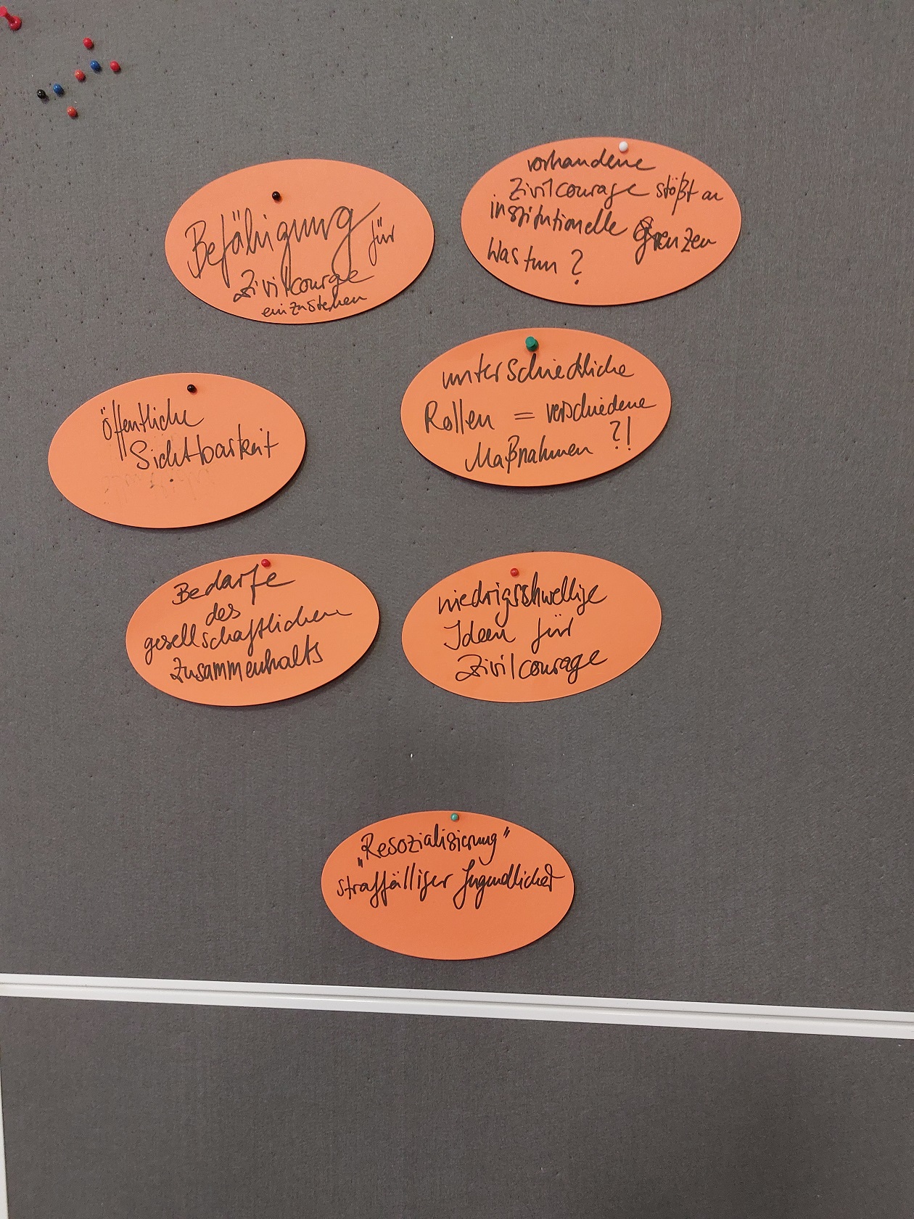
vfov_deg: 69.4
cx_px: 457
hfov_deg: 54.9
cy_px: 610
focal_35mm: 25
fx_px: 880
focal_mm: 5.23
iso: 320
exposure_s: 1/50
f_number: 1.8
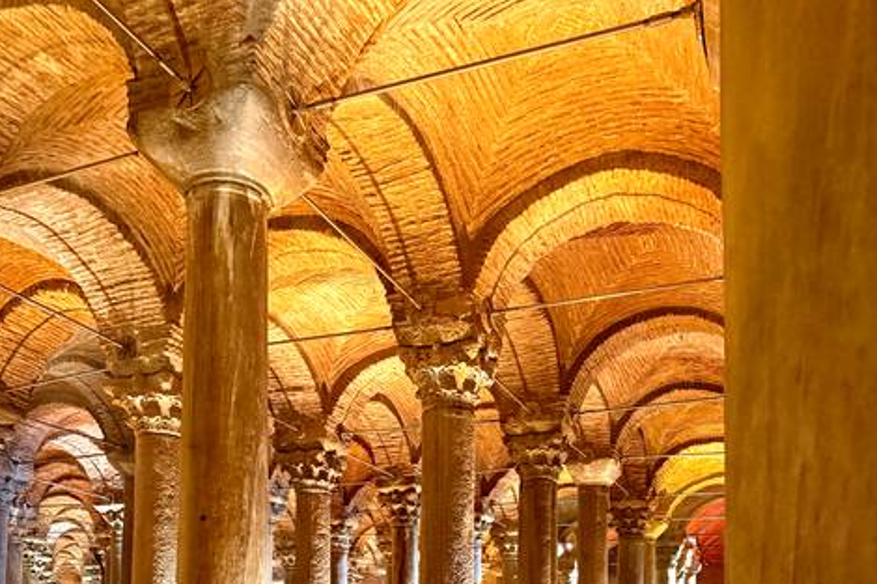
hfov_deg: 55.8
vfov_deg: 35.3
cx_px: 437
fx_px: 828
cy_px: 580
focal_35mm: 34
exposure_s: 1/25
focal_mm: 6.76
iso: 1000
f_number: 1.78
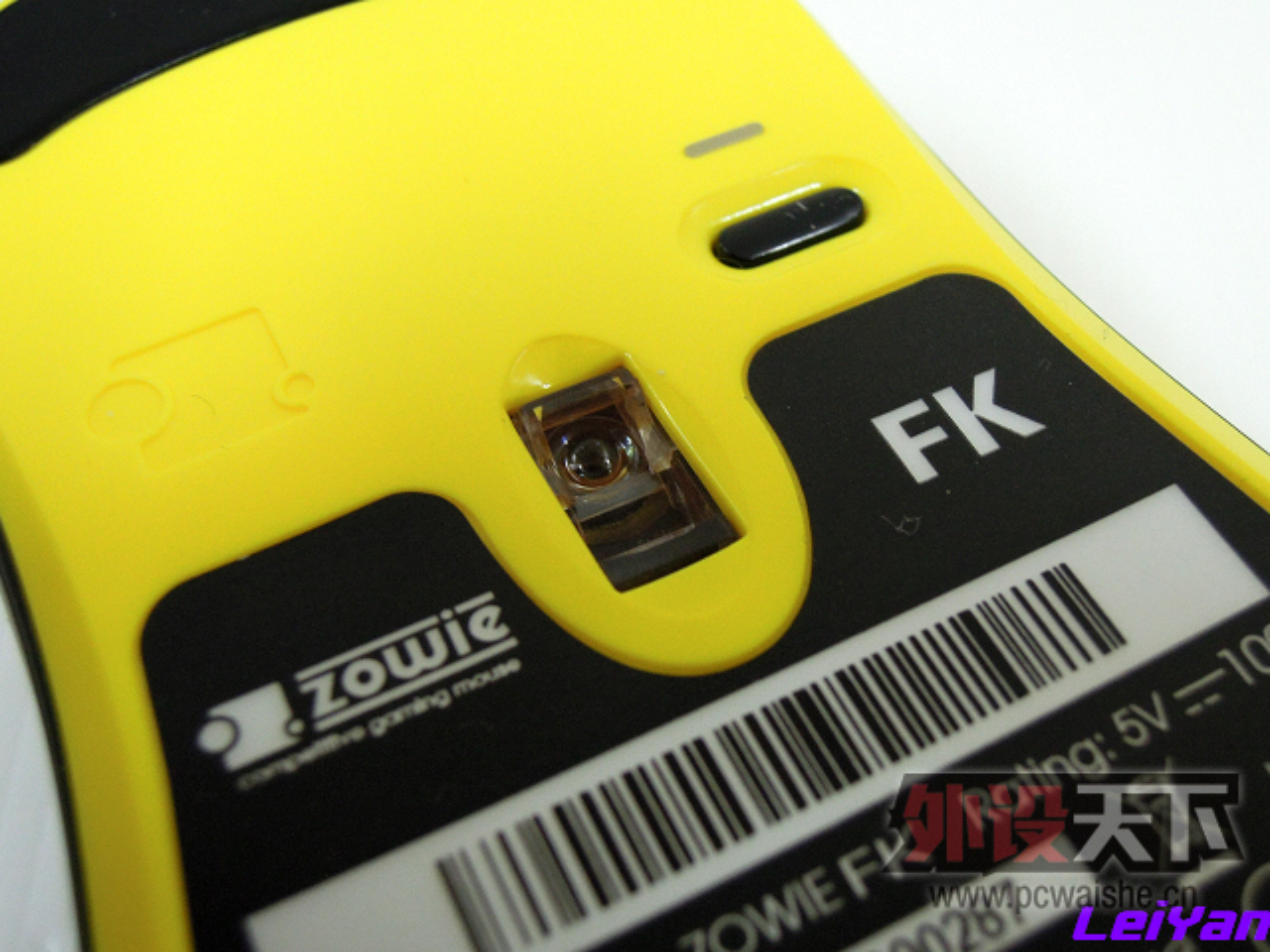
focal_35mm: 40
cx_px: 635
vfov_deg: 36.0
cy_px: 476
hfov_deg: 46.8
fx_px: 1468
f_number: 3.3
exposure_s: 1/15
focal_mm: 7.2
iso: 400
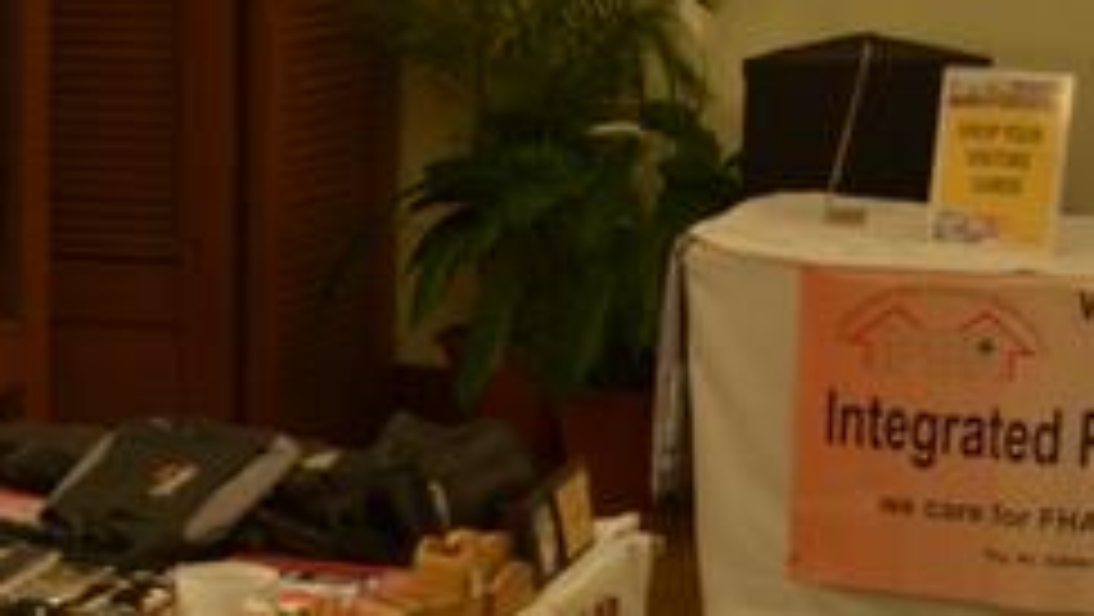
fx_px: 3259
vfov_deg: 10.8
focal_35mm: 112
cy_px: 519
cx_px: 333
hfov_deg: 19.0
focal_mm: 29
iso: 800
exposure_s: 1/80
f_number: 4.5
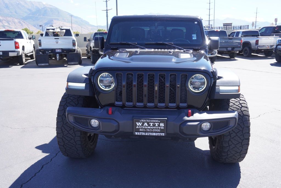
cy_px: 94
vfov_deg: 38.4
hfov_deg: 55.1
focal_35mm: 34
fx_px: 269
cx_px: 140
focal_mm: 23
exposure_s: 1/125
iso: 100
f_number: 6.3
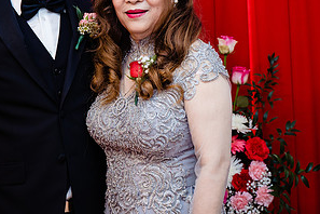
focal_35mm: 75
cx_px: 150
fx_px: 667
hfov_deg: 27.0
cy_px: 77
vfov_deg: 18.1
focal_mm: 34
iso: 1000
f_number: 4
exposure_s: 1/125
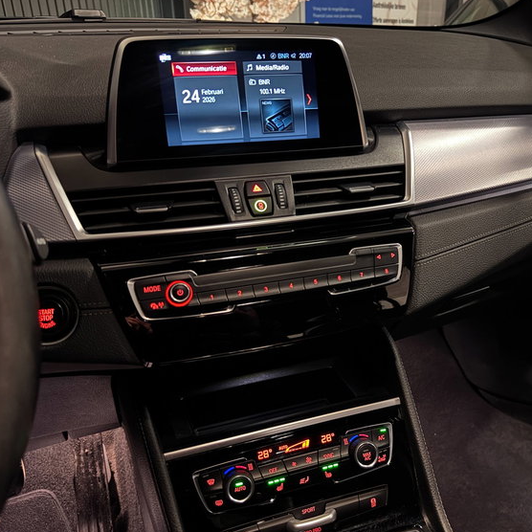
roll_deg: -0.2
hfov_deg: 55.1
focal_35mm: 29
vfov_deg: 55.6
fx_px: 504
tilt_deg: -24.7
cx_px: 323
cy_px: 267
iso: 3200
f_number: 1.78
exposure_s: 1/16
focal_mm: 6.76
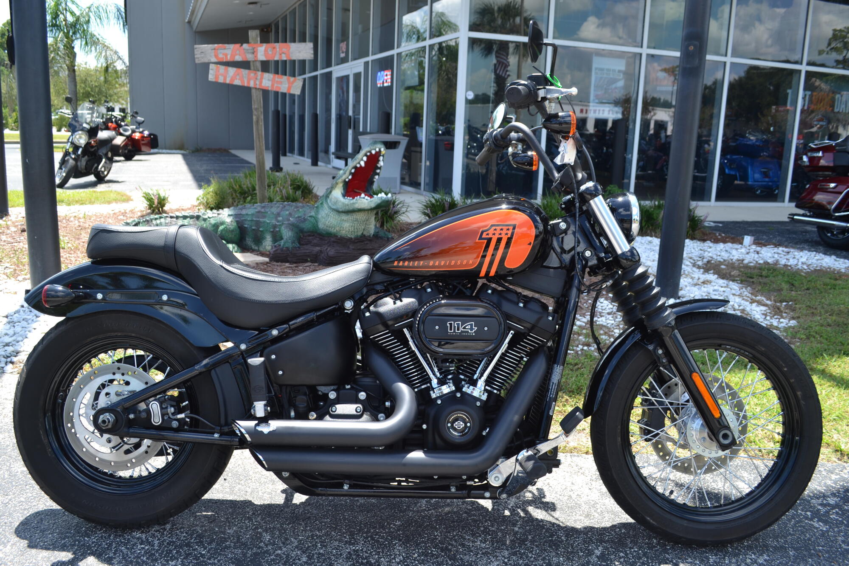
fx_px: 707
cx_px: 424
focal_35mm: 30
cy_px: 283
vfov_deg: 43.6
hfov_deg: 61.9
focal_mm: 20
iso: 100
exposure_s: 1/160
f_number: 5.6
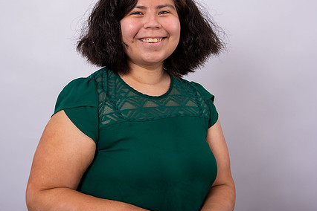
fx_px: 431
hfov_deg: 40.2
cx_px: 132
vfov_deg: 27.4
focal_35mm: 49
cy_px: 71
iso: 160
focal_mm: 36
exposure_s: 1/250
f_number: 8
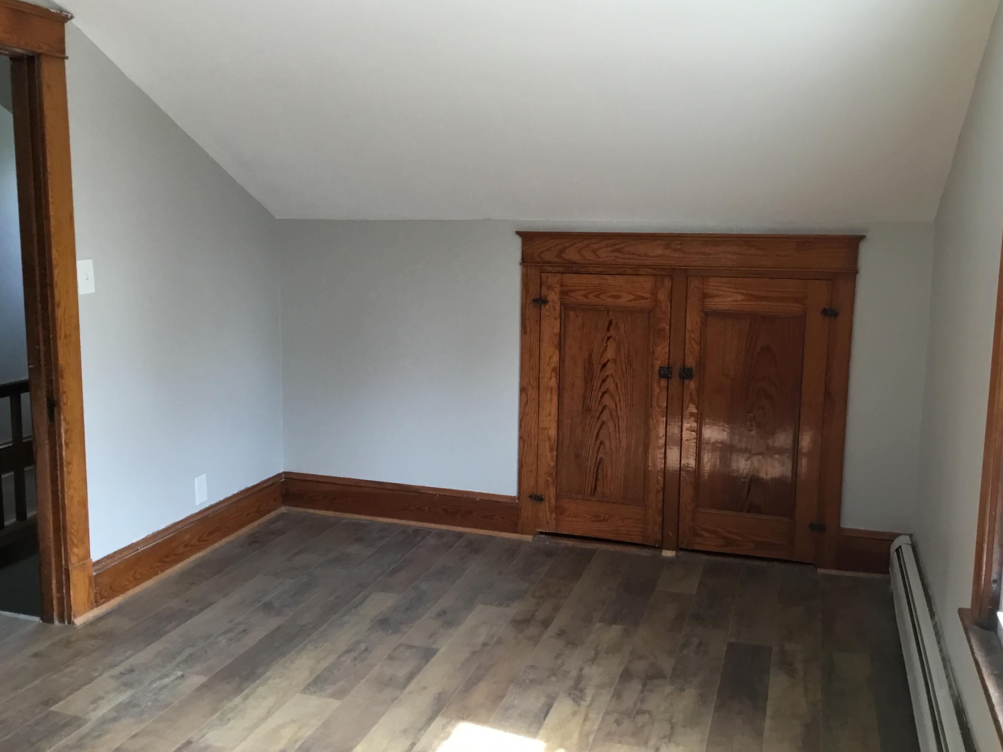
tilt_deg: -7.6
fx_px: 985
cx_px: 515
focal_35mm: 34
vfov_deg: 41.8
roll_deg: -0.5
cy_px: 359
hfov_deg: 54.0
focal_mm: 3.3
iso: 40
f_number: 2.4
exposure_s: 1/30
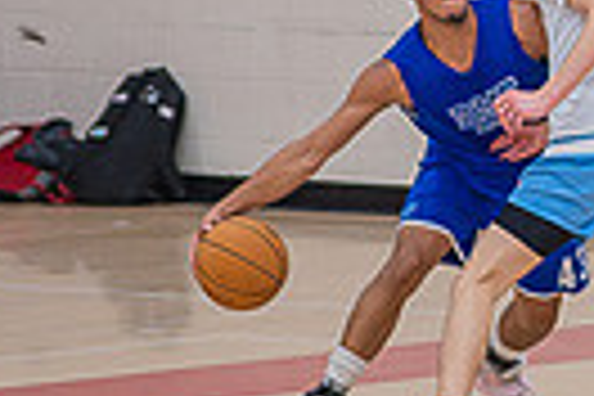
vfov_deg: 2.2
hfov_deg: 3.3
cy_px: -45
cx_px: 914
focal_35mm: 627
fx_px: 10345
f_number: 5
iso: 1000
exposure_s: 1/250
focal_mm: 135
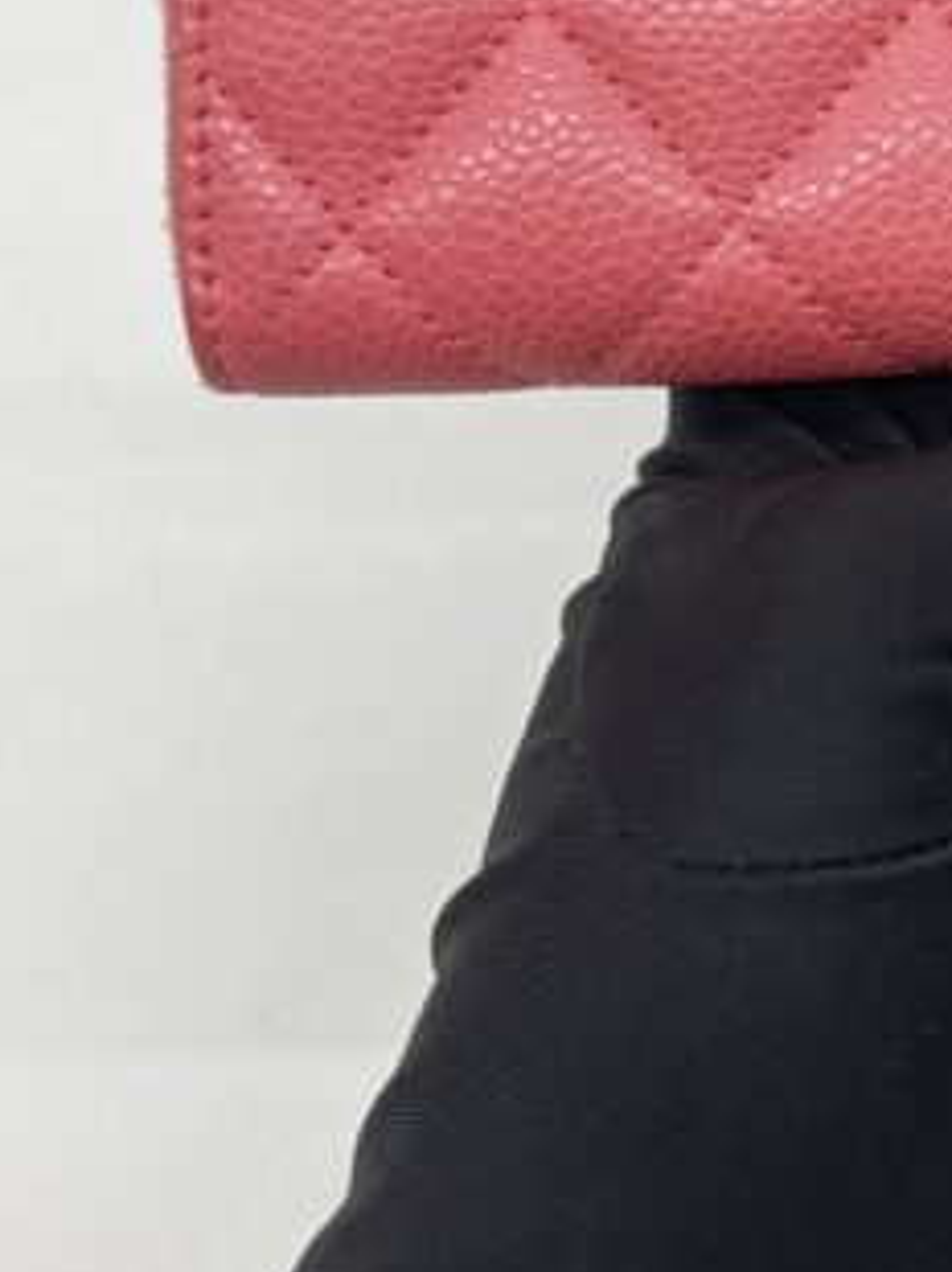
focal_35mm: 86
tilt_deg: -45.3
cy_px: -148
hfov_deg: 16.5
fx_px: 3158
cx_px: 1112
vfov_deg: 21.5
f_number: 1.5
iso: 32
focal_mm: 5.7
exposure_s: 1/100
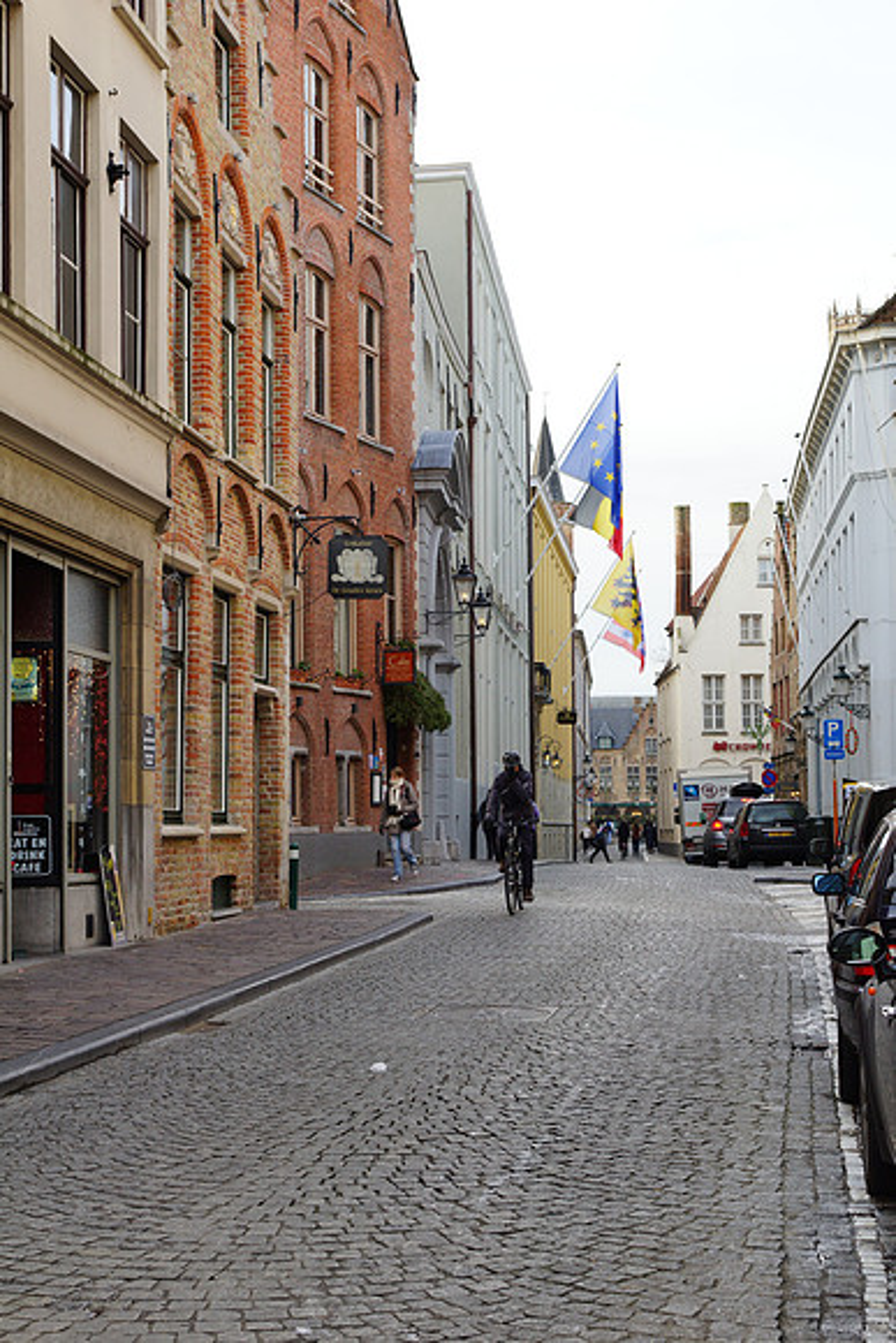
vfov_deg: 37.8
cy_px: 672
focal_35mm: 52
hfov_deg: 25.8
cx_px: 448
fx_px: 1959
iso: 100
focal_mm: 35
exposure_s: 1/80
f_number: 6.3
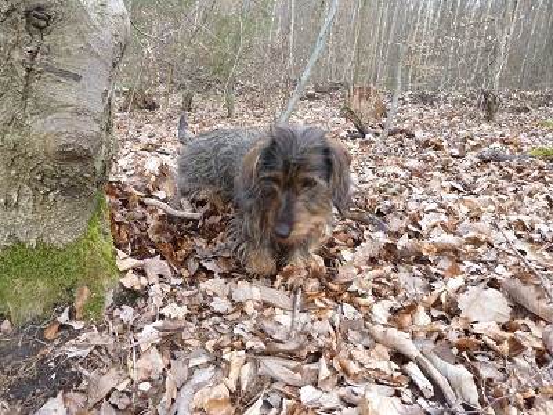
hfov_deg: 71.6
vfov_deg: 56.8
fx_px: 383
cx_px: 276
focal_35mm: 24
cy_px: 208
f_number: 3.3
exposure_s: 1/250
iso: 500
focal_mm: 4.3
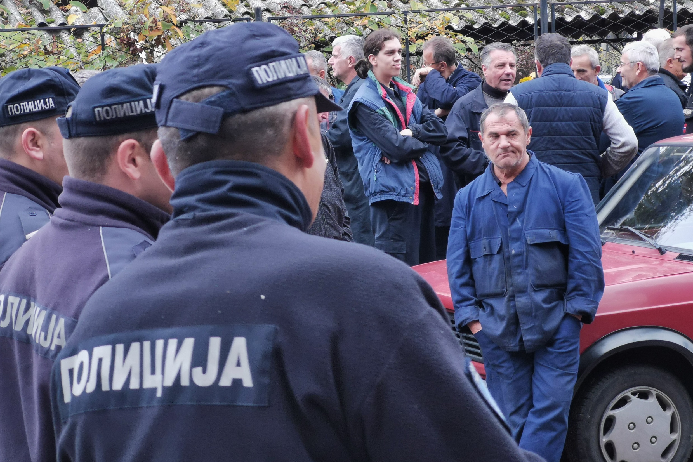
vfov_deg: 16.1
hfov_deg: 23.9
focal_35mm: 85
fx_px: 1636
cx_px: 345
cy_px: 209
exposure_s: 1/100
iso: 100
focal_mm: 7.48
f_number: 2.4
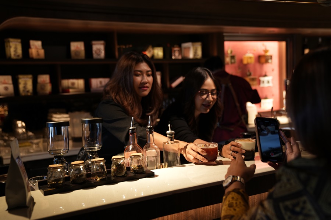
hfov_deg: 47.4
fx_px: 377
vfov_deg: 32.6
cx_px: 166
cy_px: 110
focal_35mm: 41
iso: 800
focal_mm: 41
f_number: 2.8
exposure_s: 1/100
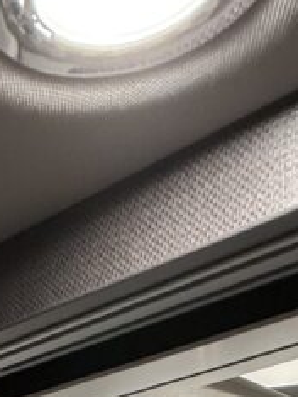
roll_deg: +9.0
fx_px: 701
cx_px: 85
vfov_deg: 18.3
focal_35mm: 61
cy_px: 823
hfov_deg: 23.8
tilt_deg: -19.6
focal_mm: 2.22
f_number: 2.2
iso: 125
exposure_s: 1/99
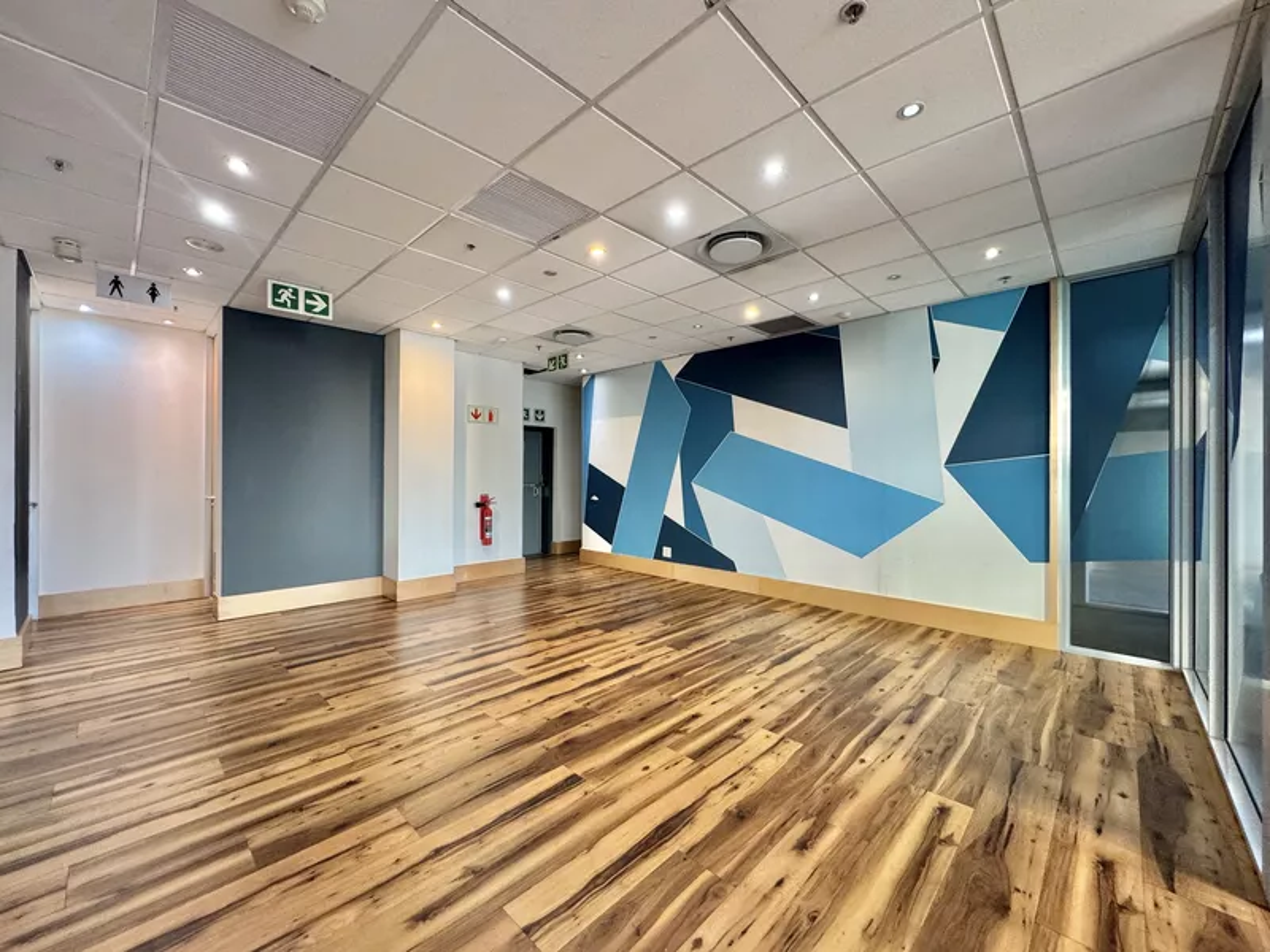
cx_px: 635
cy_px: 476
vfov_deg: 85.7
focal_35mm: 14
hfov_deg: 102.1
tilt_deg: -0.3
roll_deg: -0.9
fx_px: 514
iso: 200
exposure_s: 1/50
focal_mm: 2.22
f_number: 2.2
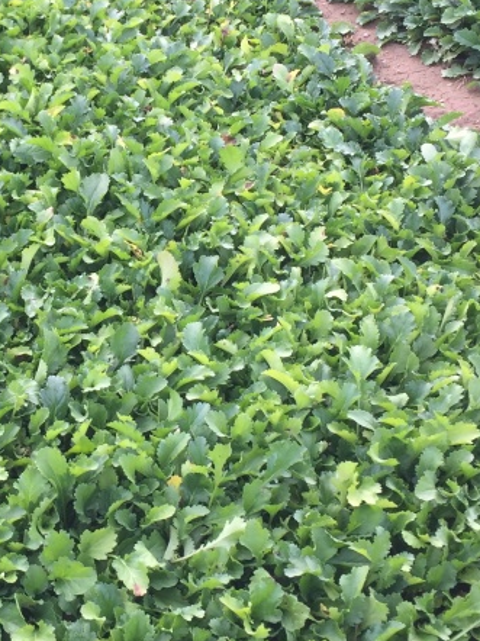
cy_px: 285
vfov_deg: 27.8
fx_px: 1295
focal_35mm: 70
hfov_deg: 20.6
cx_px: 54
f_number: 2.2
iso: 32
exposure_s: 1/350
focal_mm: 4.15
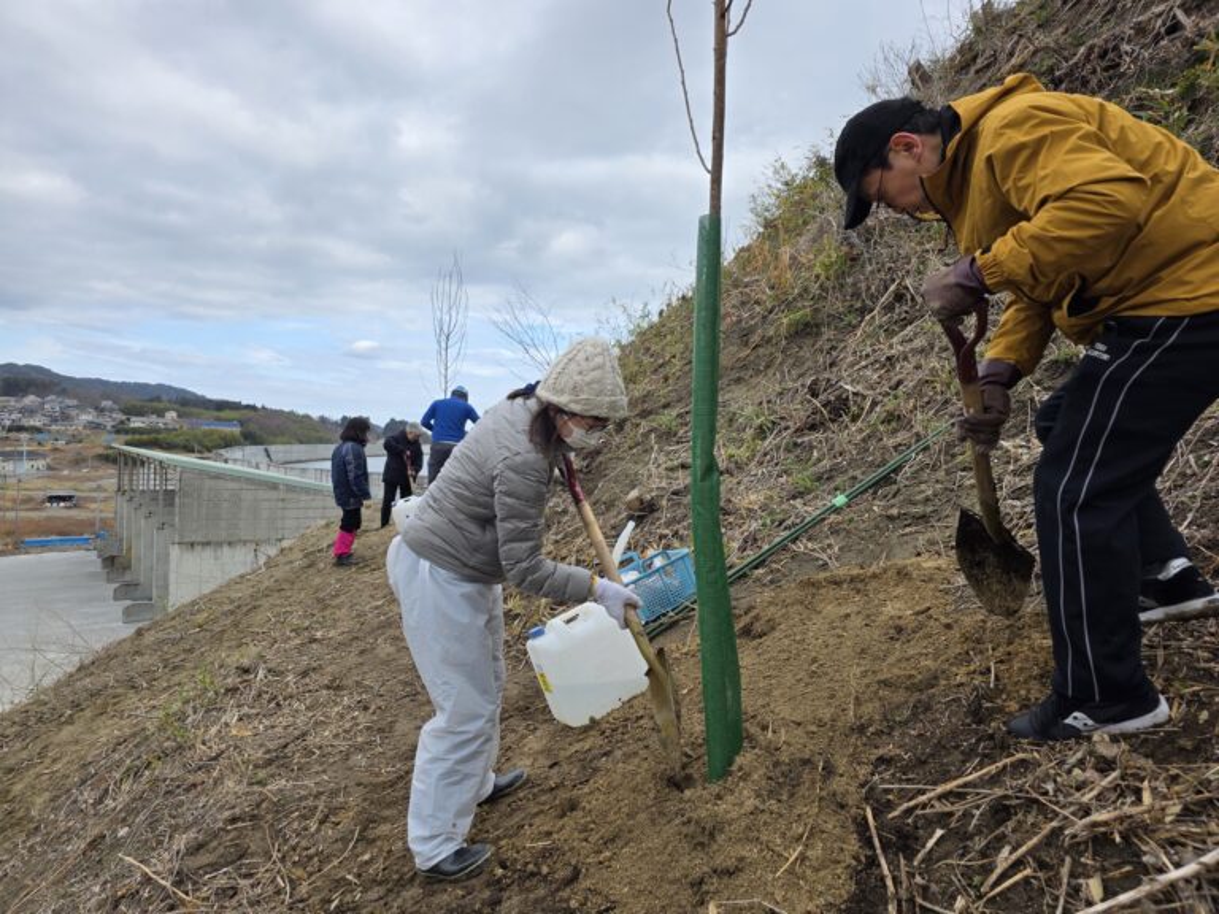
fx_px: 810
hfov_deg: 73.9
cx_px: 610
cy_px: 457
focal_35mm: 23
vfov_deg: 58.9
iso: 80
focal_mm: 6.3
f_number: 1.7
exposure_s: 1/2175
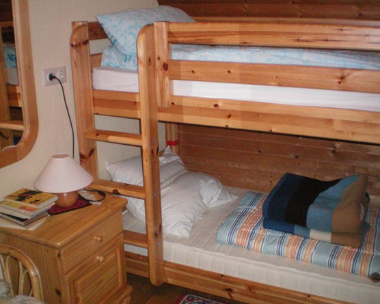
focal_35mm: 40
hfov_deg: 45.8
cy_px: 152
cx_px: 197
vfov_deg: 37.3
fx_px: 450
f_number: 3.1
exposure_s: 1/60
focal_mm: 6.3
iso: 400
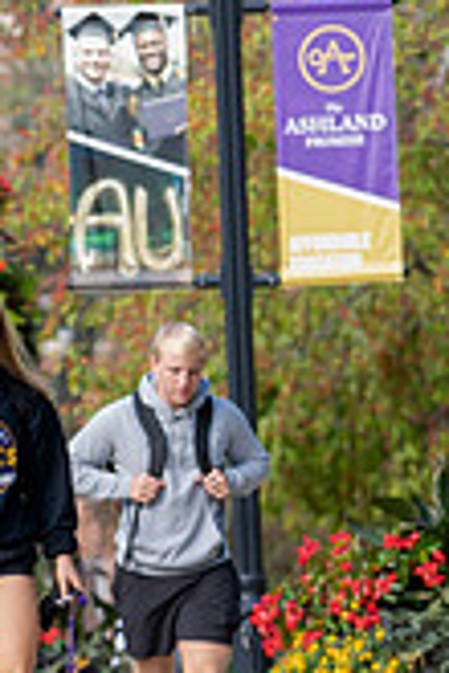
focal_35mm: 1055
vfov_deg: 2.0
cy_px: 406
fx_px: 19736
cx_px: 241
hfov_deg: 1.3
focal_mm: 300
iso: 500
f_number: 6.3
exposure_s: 1/320
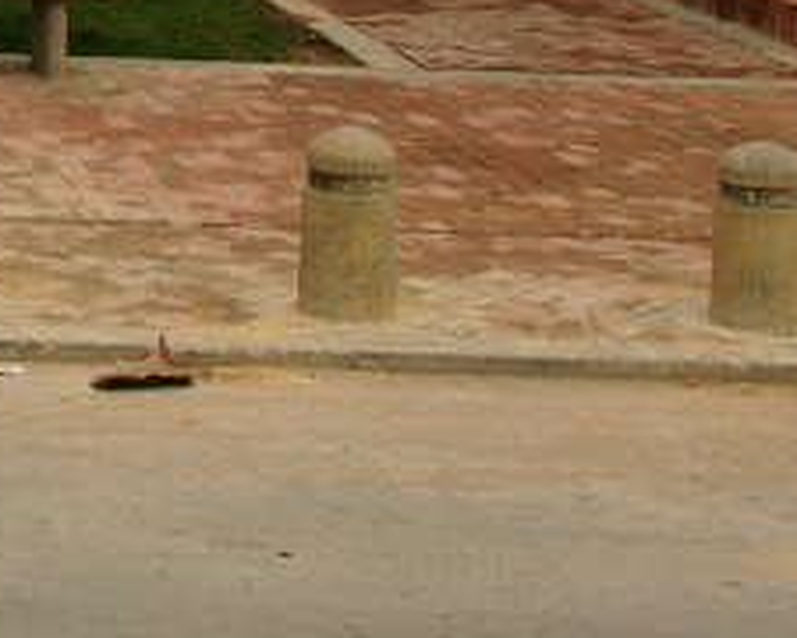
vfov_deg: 11.7
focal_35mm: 123
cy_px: -470
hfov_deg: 14.4
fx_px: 2901
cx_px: -464
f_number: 10
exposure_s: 1/160
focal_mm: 20
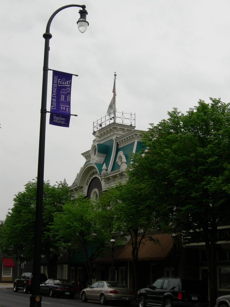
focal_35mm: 62
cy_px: 153
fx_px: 549
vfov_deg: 31.2
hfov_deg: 23.6
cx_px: 115
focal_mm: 12.7
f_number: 5.9
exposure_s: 1/252
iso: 50
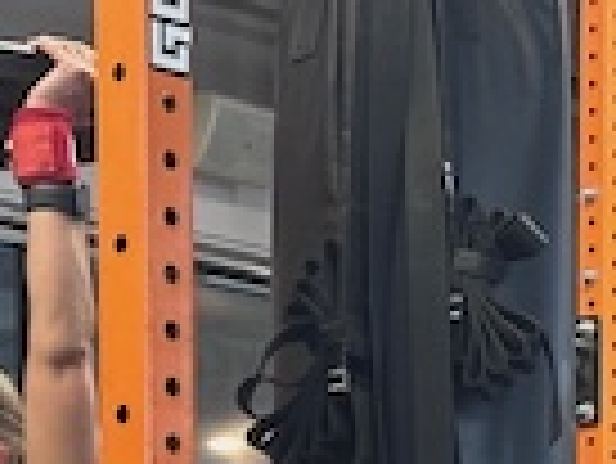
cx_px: 629
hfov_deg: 9.3
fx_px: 3740
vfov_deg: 6.9
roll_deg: +0.1
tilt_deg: +1.0
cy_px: 914
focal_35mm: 210
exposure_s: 1/60
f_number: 1.78
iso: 250
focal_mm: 6.86
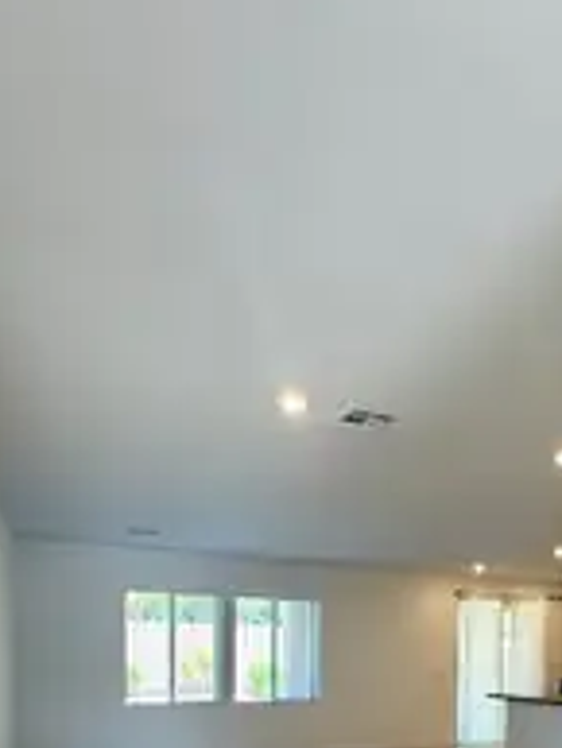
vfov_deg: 53.6
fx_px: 627
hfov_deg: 47.7
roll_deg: +0.1
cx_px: 360
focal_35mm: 29
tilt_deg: -2.1
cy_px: 678
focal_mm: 2.22
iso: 160
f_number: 2.2
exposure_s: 1/120
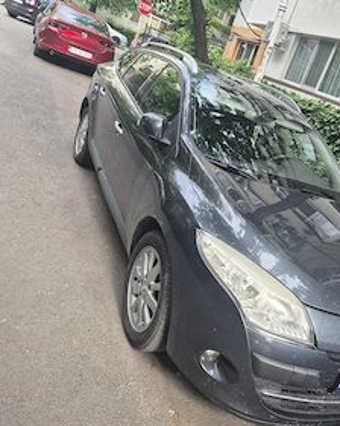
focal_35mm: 32
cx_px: 226
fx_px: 403
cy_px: 202
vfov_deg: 55.7
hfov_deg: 45.0
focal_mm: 5.4
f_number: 1.8
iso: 40
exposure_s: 1/182
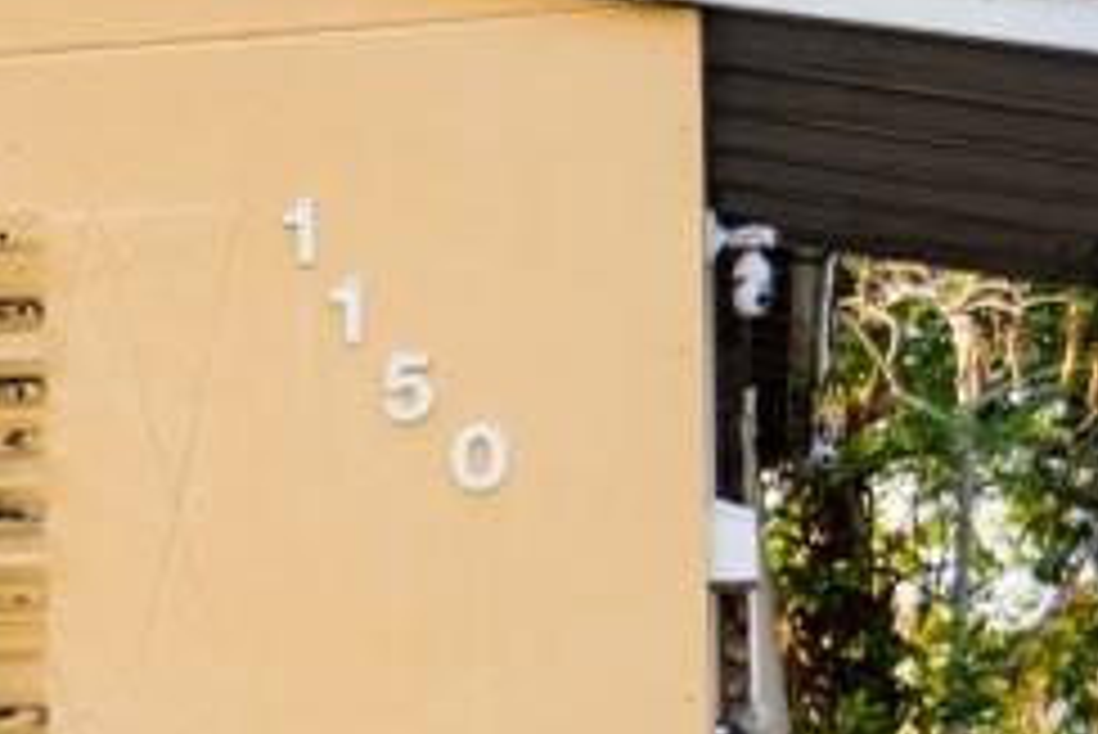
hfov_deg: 12.0
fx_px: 4608
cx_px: -1156
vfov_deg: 9.0
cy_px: 905
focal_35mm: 151
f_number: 5
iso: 400
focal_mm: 24
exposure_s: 1/250
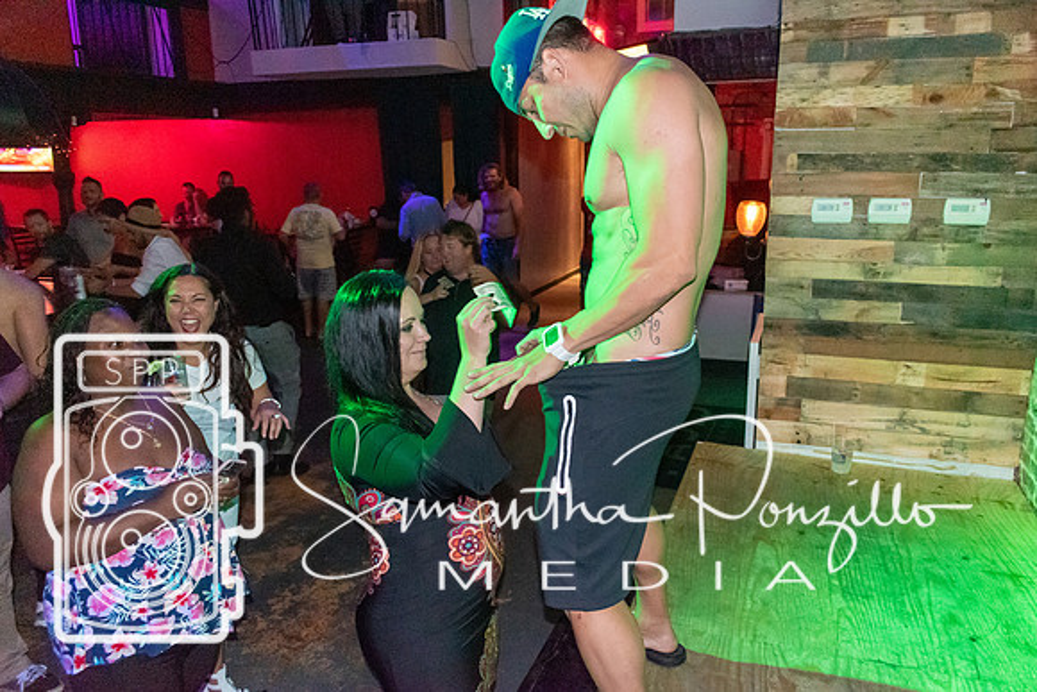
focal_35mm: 27
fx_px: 790
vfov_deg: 47.3
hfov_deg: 66.6
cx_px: 518
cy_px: 346
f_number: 3.5
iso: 6400
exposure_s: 1/60
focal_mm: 18
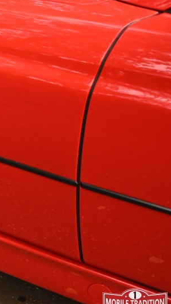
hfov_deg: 12.1
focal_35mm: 92
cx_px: -134
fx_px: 742
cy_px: 114
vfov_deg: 23.1
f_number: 4
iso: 640
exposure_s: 1/250
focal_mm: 43
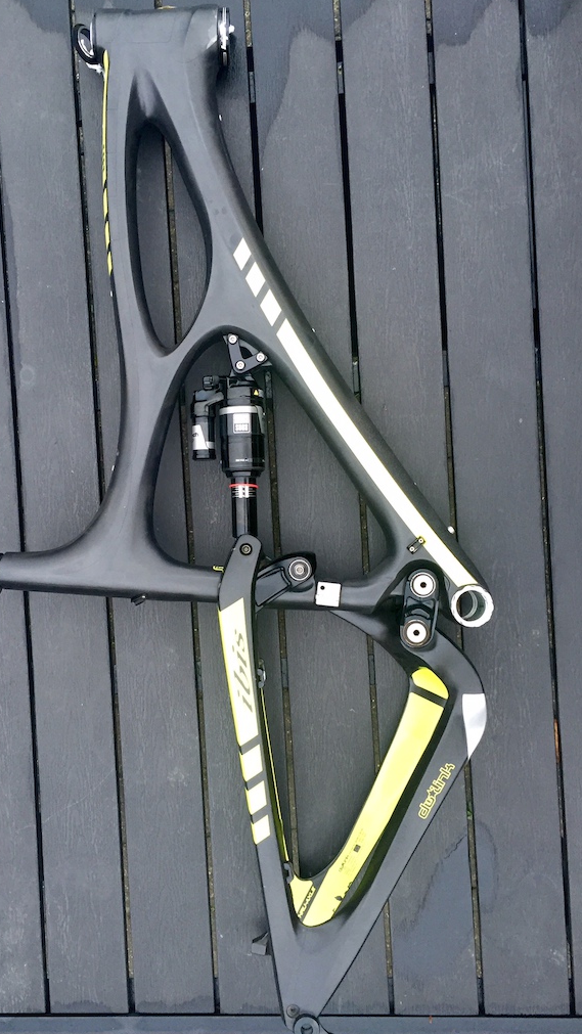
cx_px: 232
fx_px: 878
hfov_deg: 36.6
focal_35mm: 32
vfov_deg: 61.0
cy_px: 516
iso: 160
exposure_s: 1/33
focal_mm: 4.15
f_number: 2.2
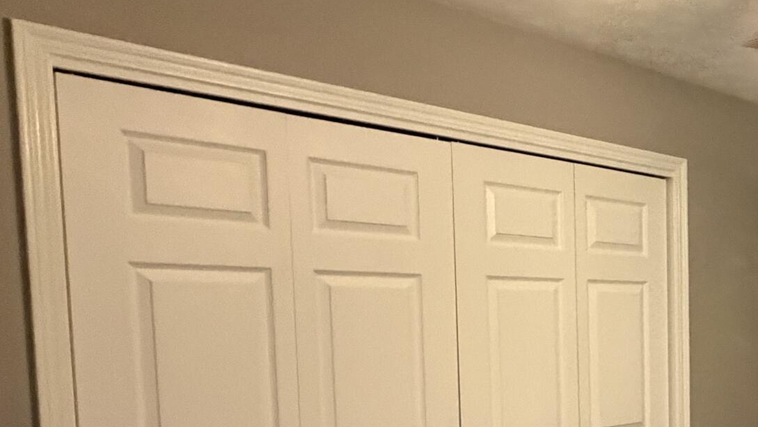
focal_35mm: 42
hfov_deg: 36.5
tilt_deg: -4.5
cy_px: 375
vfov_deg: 27.4
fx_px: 844
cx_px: 922
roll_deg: -0.9
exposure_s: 1/60
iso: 1000
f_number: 2.2
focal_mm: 2.22
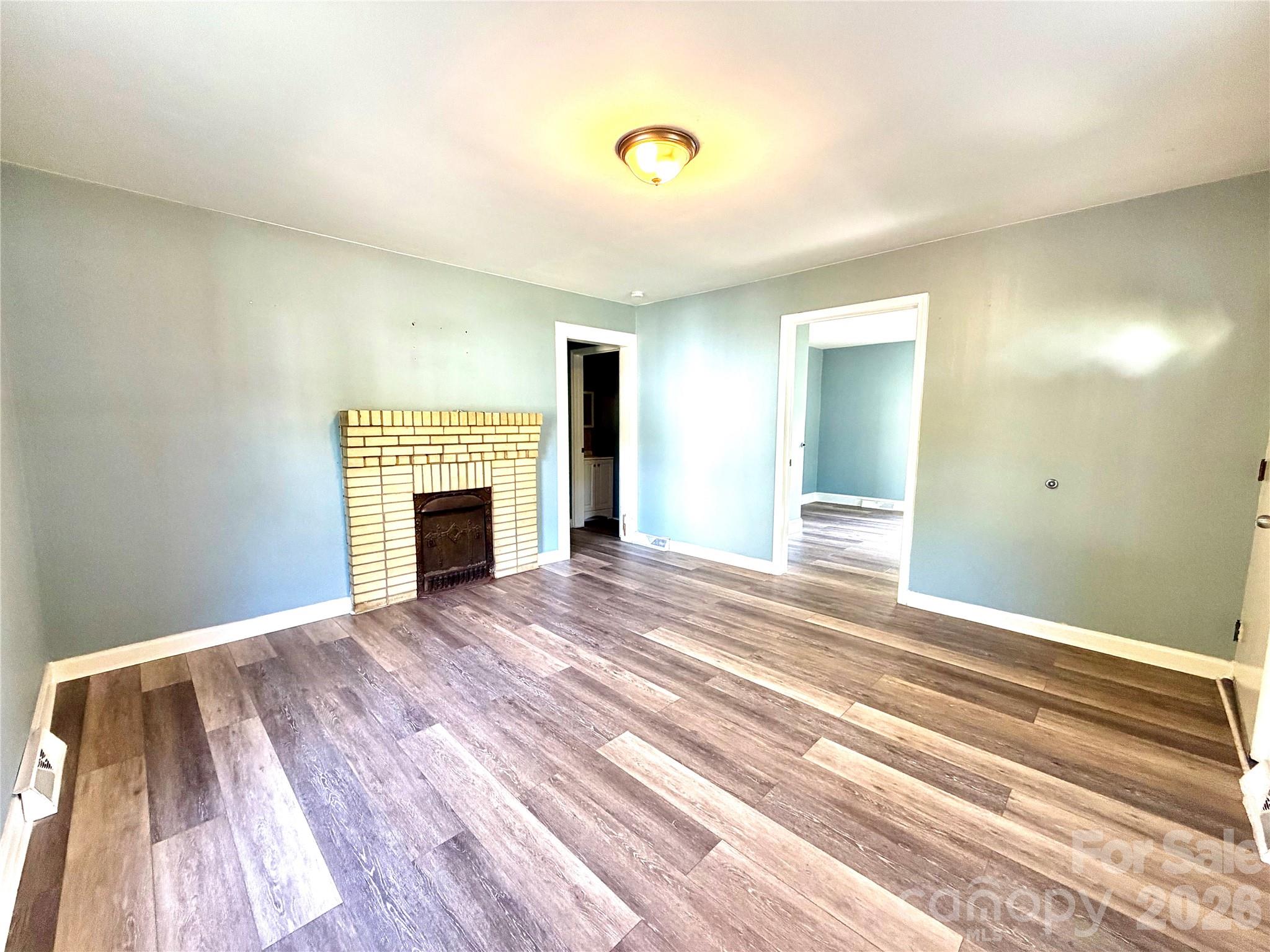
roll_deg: +0.2
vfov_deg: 85.7
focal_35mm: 14
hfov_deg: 102.1
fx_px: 514
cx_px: 635
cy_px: 476
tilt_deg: -7.2
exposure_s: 1/60
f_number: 2.2
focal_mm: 2.22
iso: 250
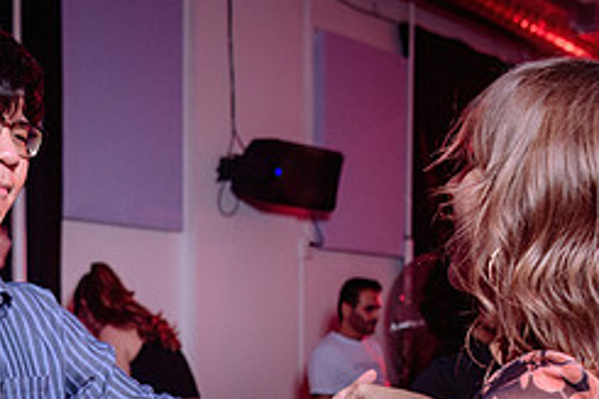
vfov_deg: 18.9
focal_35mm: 70
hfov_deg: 28.8
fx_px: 1164
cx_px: 244
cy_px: 405
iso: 800
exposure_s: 1/60
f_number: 3.5
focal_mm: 26
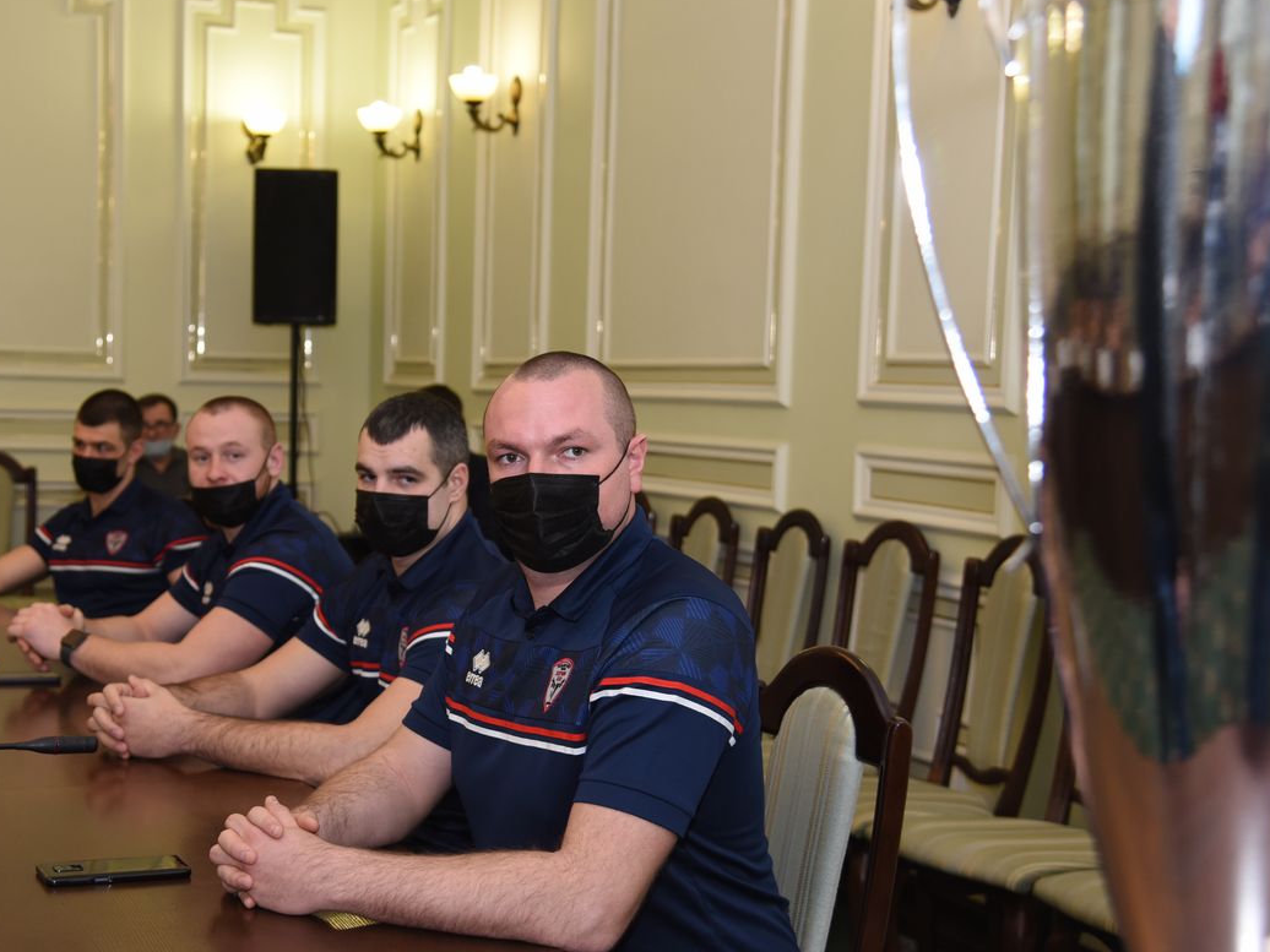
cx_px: 451
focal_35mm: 52
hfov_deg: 36.5
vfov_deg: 28.0
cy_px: 525
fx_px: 1908
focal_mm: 40
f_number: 4
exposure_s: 1/200
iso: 1000
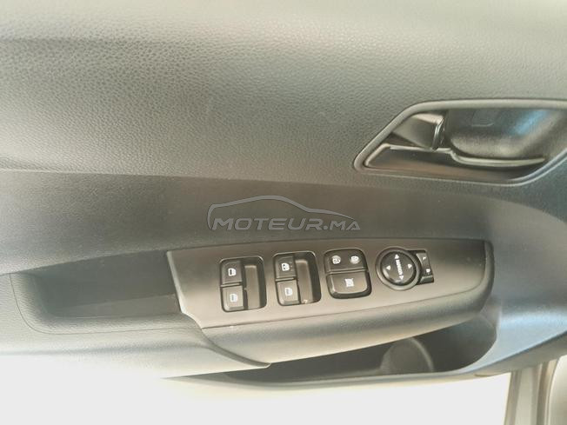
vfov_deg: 53.1
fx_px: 426
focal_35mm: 26
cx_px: 284
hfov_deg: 67.3
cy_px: 212
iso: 640
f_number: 1.8
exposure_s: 1/10
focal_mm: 3.98
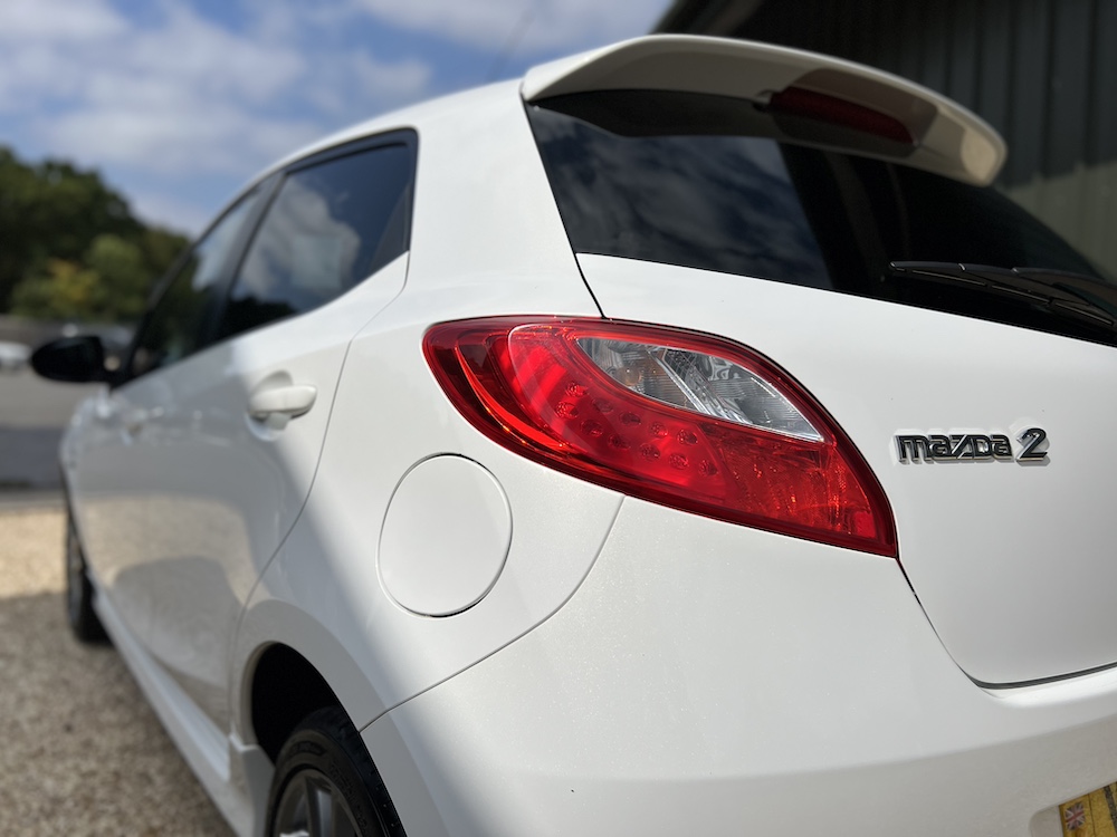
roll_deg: -0.4
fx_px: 839
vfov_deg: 53.1
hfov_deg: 67.3
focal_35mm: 26
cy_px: 418
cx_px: 558
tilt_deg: -4.9
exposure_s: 1/14286
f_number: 1.5
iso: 50
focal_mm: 5.7
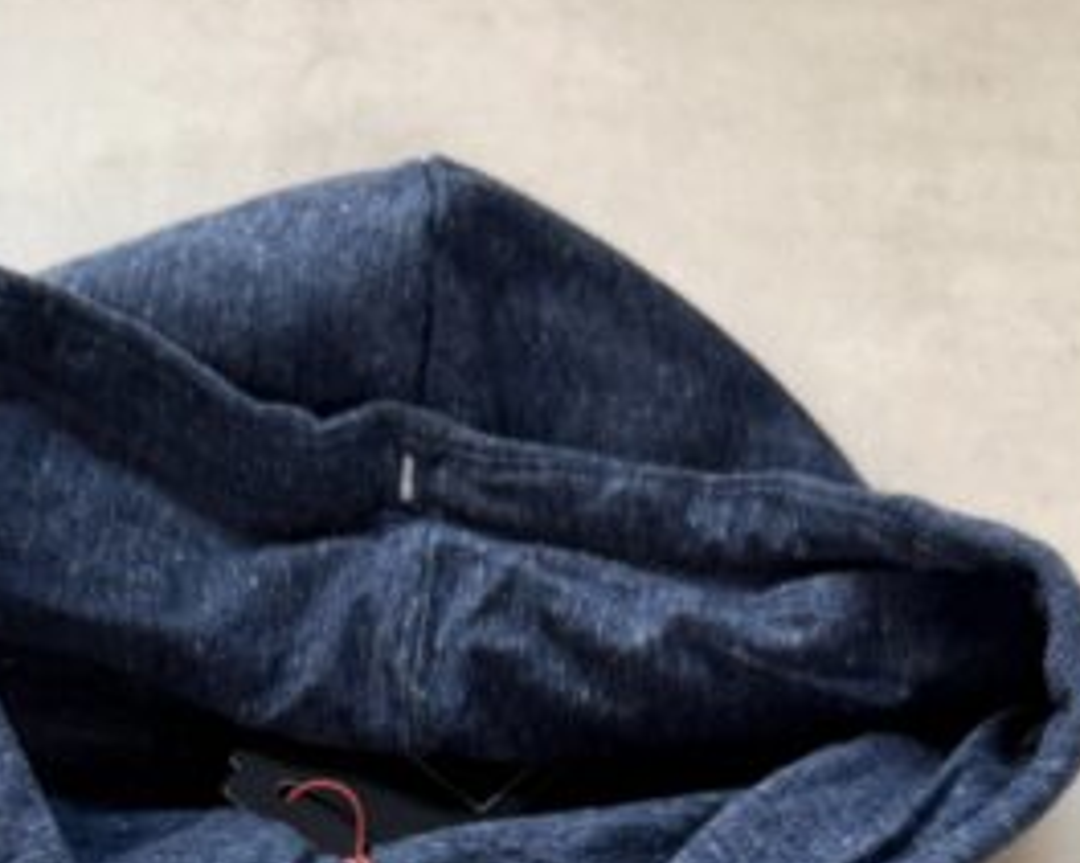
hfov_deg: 26.6
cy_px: 1346
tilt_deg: -75.9
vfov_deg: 18.7
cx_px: 340
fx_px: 2269
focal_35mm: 71
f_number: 1.78
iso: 125
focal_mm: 6.76
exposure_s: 1/50
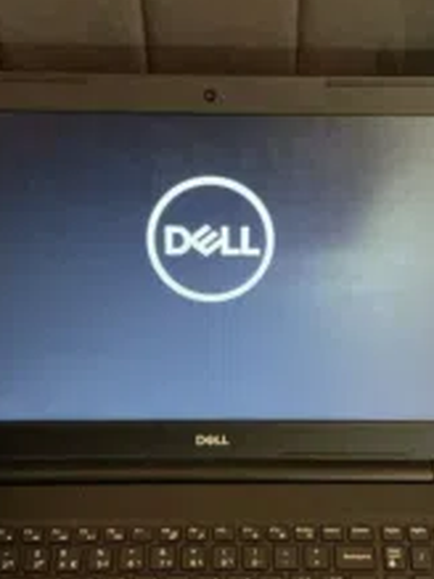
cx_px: 262
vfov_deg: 36.1
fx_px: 887
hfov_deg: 27.4
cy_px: 328
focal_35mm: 53
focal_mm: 3
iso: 320
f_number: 1.8
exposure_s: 1/30
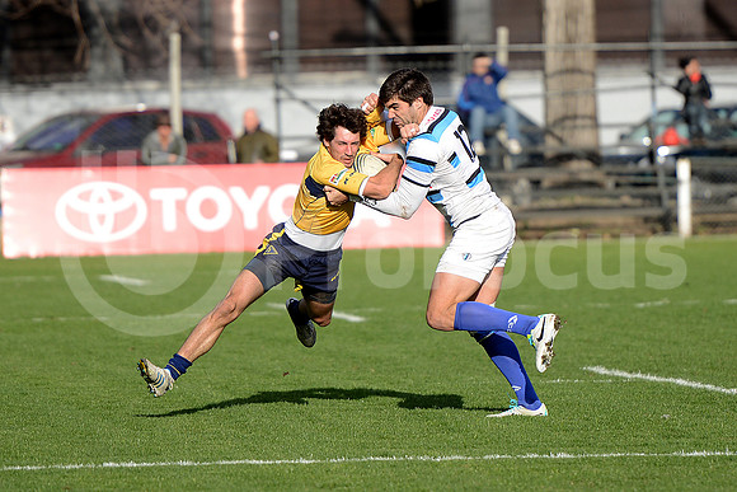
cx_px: 368
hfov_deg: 10.5
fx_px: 3993
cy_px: 246
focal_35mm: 195
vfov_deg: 7.0
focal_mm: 195
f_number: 2.8
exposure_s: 1/2000
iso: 250
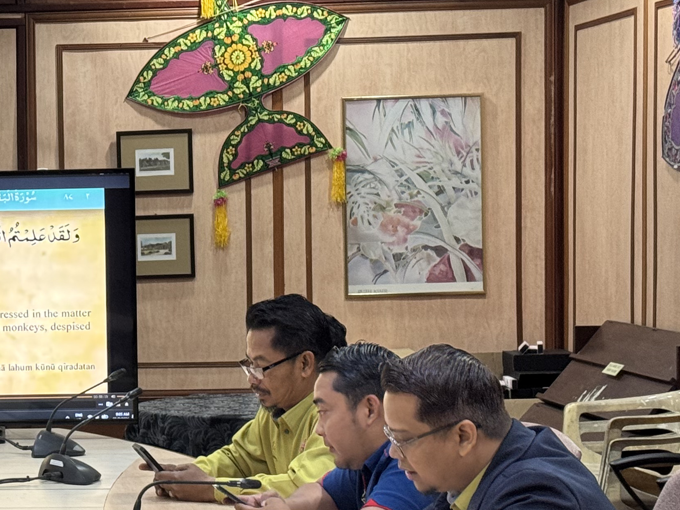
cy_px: 309
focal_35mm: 117
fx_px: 2299
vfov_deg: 12.7
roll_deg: +1.4
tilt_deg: -1.9
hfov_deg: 16.2
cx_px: -127
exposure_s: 1/33
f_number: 1.78
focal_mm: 6.76
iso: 200
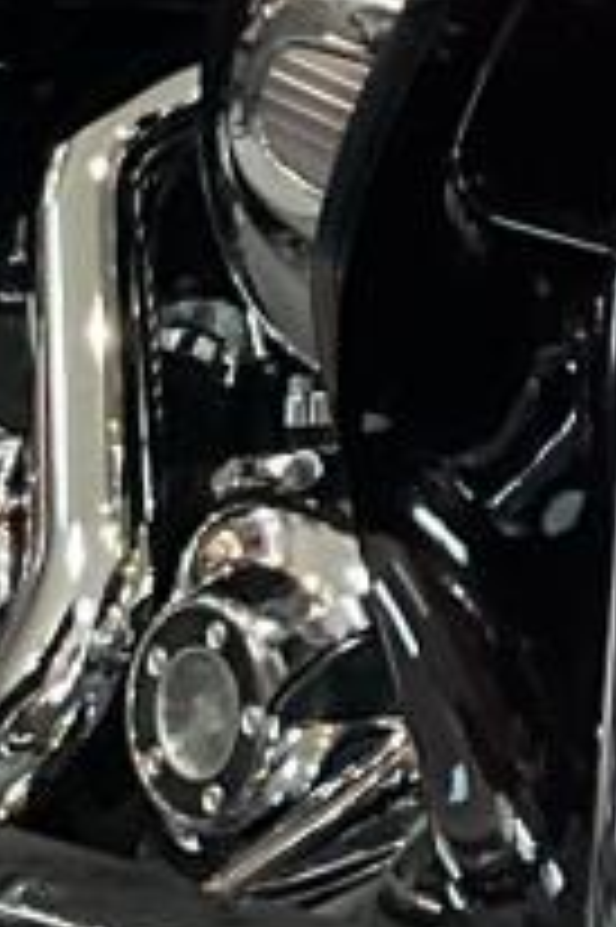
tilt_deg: -16.2
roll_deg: -3.1
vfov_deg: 9.4
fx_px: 5656
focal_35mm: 220
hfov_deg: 6.2
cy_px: 472
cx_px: 713
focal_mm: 3
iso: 200
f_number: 1.8
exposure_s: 1/40
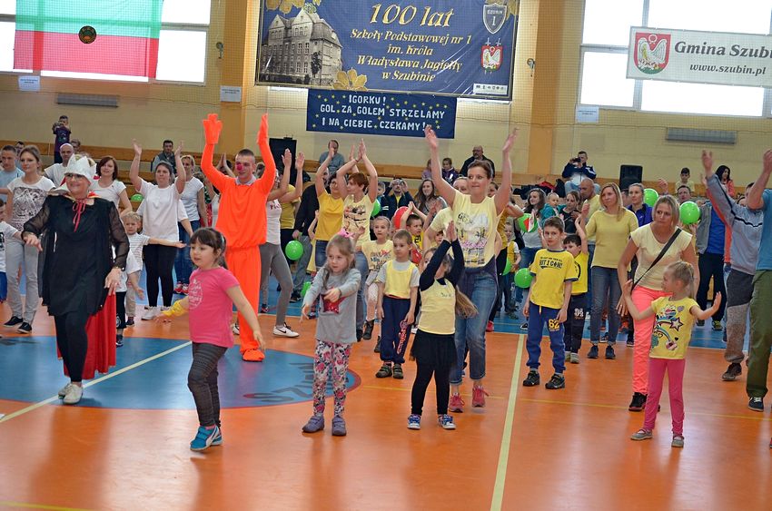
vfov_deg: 23.7
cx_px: 386
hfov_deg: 35.1
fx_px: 1220
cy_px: 256
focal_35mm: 57
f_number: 4.5
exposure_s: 1/160
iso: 1600
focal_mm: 38
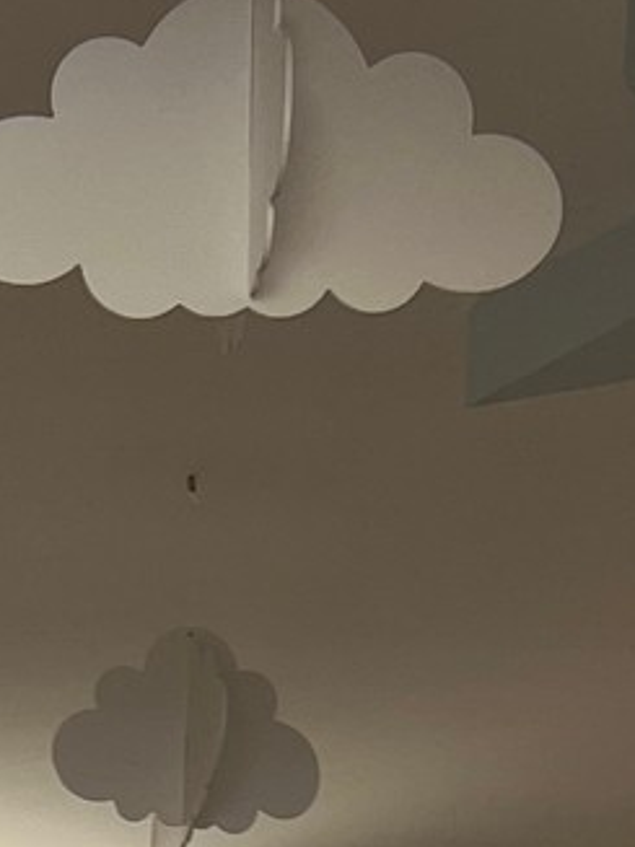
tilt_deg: -2.4
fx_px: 3891
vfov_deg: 10.0
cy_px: 2365
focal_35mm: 159
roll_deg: -0.6
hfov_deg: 9.2
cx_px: -213
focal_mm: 5.7
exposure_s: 1/323
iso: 50
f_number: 1.5
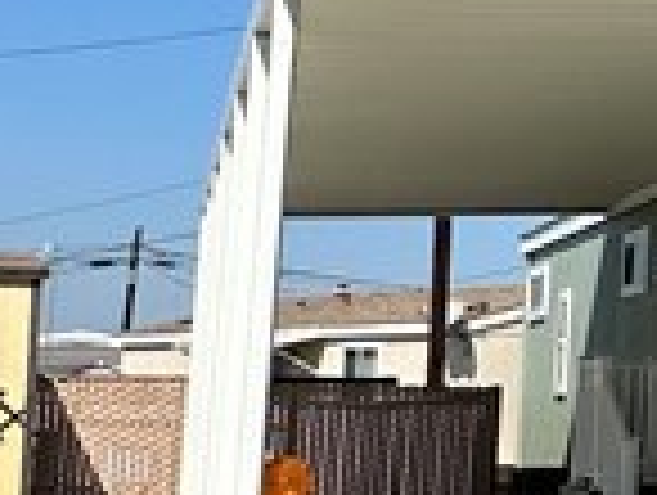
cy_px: 176
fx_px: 1863
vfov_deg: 15.1
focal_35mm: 98
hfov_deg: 15.7
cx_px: 1328
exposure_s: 1/2959
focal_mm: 2.22
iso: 40
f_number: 2.2
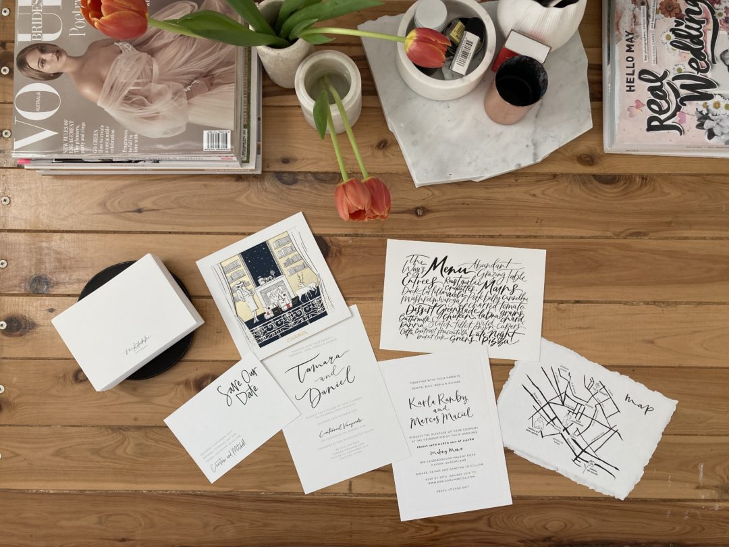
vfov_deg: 49.7
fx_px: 590
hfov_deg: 63.4
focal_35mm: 28
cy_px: 274
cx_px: 364
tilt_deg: -87.4
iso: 40
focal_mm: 3.99
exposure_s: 1/121
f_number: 1.8
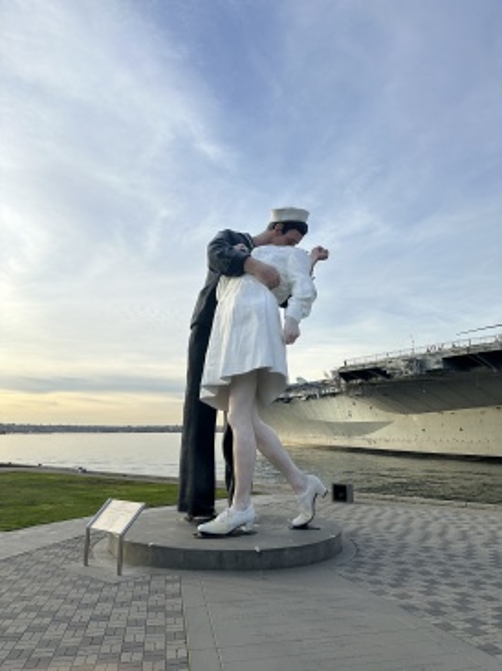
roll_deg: -0.4
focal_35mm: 24
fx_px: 465
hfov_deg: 56.8
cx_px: 251
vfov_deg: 71.6
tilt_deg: +9.1
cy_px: 336
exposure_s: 1/3247
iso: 80
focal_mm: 6.86
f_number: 1.78
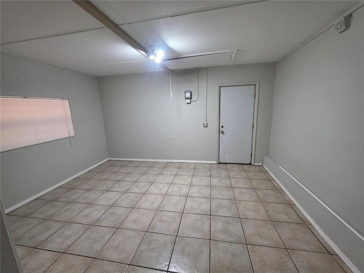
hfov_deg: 106.2
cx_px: 182
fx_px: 137
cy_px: 136
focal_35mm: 13
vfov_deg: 89.9
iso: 250
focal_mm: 2.2
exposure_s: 1/120
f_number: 1.9
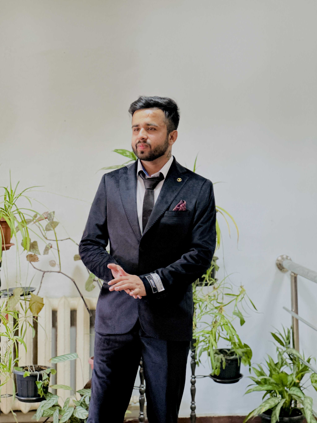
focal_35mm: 77
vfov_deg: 25.3
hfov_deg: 19.1
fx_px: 940
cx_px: 158
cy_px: 212
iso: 400
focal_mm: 9
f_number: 2.8
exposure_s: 1/34
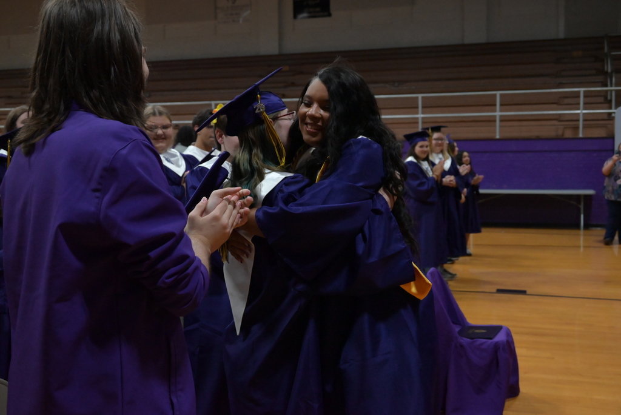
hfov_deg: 48.4
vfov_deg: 33.4
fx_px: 690
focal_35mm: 40
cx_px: 310
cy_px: 208
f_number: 7.1
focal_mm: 40
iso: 6400
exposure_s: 1/200
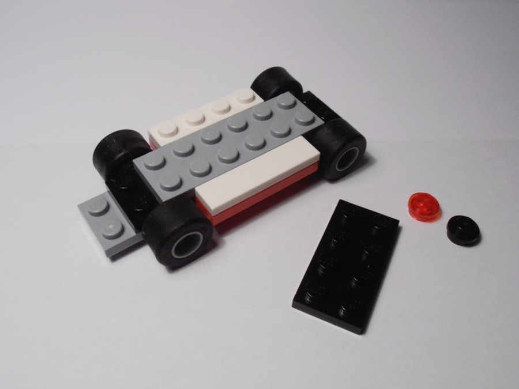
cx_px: 260
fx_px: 555
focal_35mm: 37
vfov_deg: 38.7
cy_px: 194
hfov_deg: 50.1
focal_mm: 6.61
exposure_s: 1/100
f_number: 3.9
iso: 80
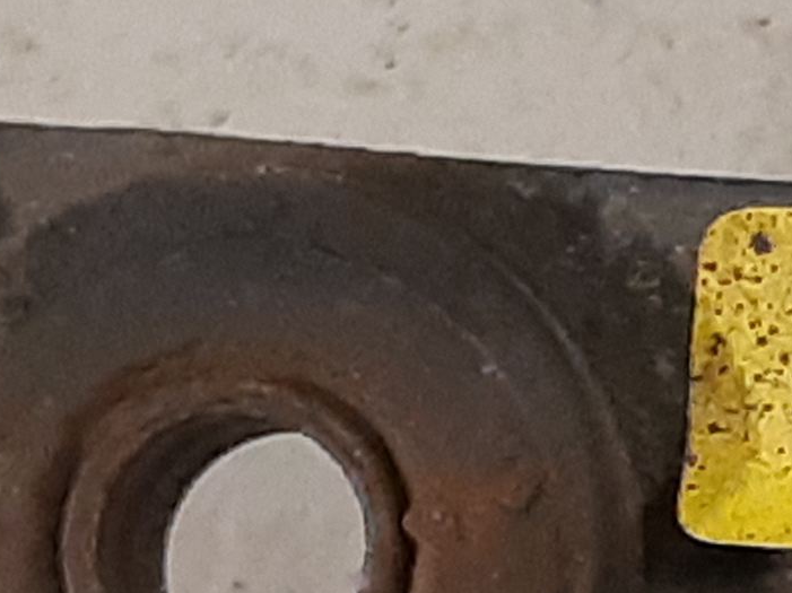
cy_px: 459
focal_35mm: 76
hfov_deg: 23.0
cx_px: 1016
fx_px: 1738
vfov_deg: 19.2
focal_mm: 3.93
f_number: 1.7
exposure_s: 1/50
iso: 250
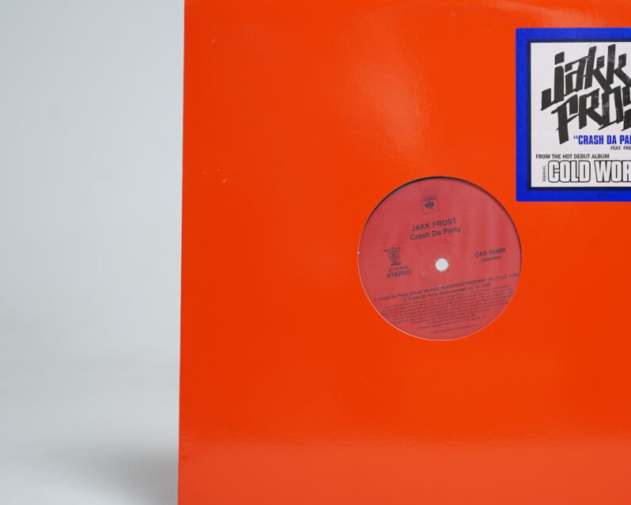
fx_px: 896
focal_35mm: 48
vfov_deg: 31.4
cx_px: 444
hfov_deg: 38.1
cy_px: 253
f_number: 5
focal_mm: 34
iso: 64
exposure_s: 1/6
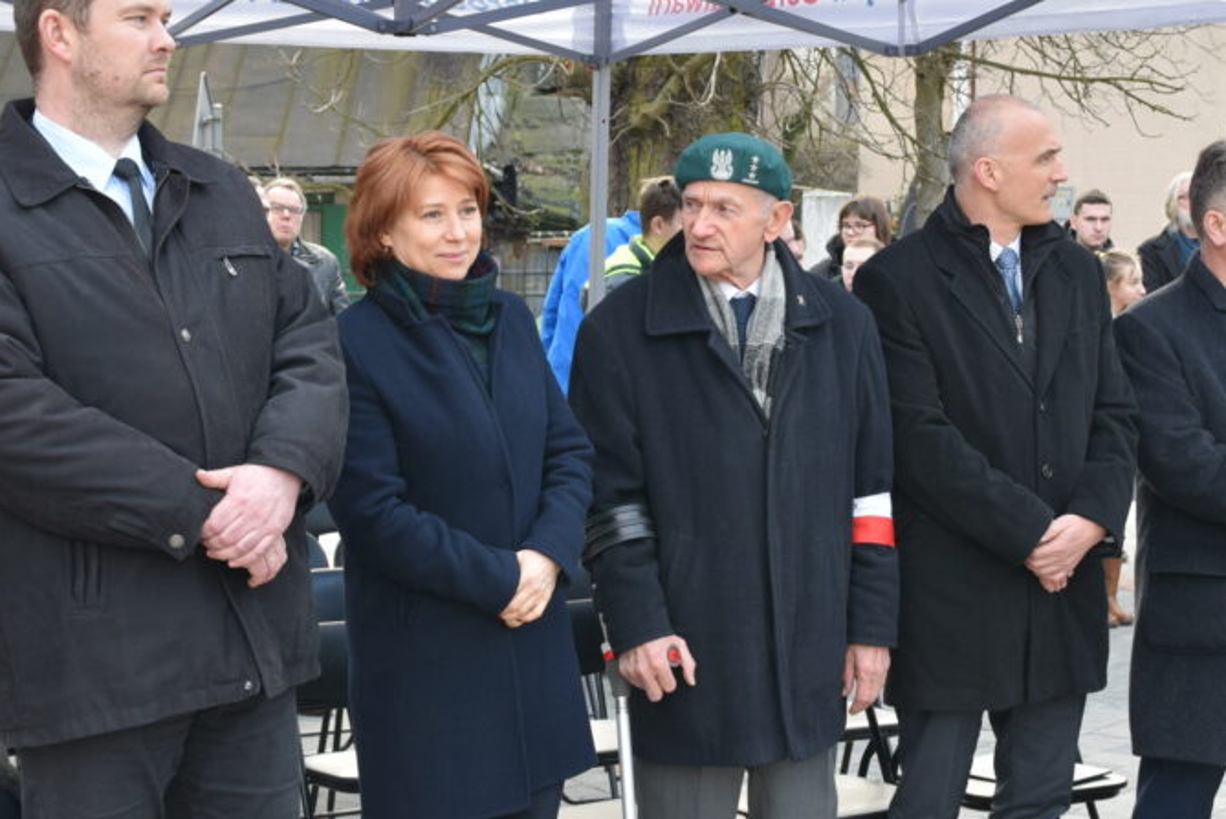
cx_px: 673
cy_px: 322
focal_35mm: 70
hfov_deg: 28.8
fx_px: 2385
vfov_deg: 19.5
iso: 400
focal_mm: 26
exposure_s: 1/160
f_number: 6.3
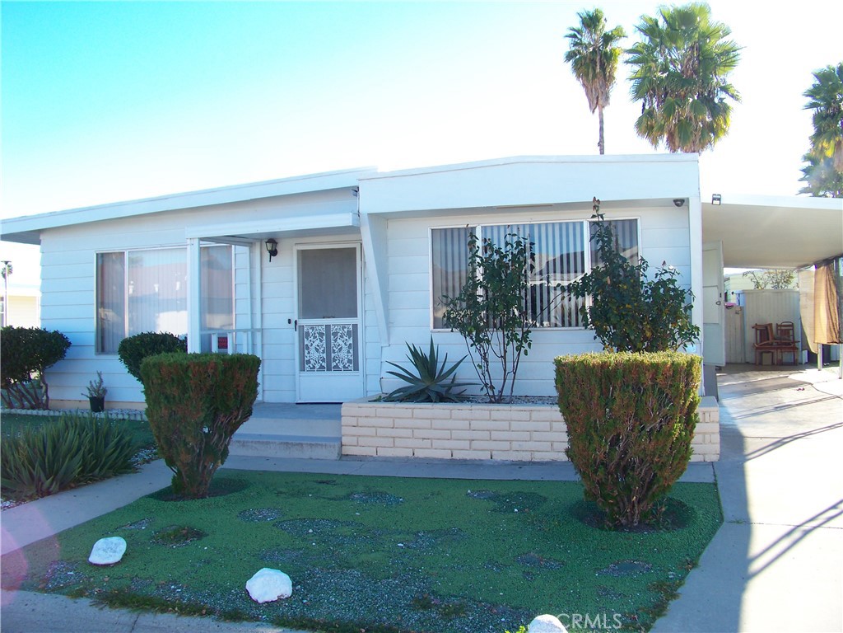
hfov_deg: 55.4
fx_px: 804
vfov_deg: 42.9
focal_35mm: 33
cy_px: 316
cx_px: 422
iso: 64
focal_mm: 5.85
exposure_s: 1/160
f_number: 3.6
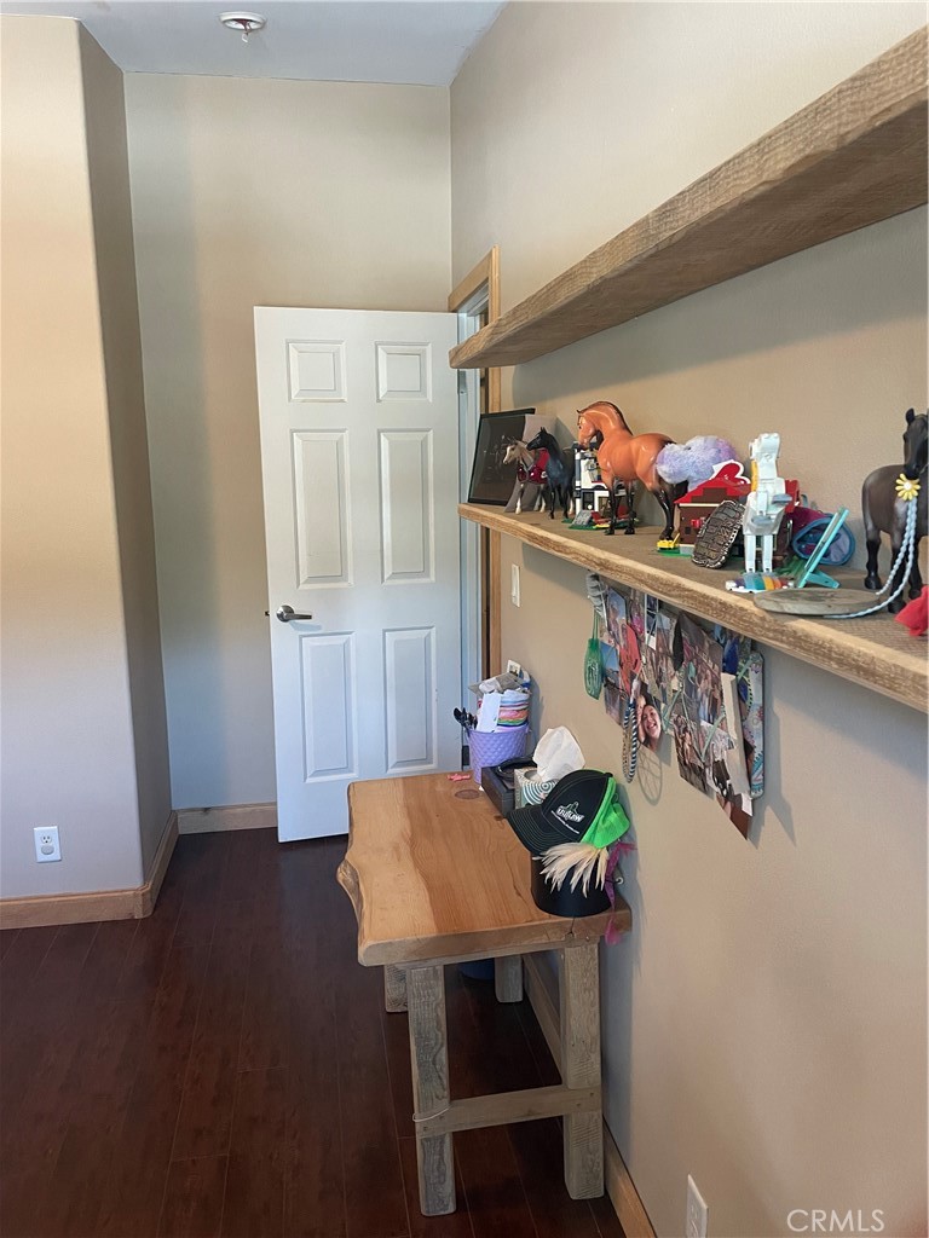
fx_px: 930
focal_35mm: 26
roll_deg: +0.7
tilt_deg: -10.6
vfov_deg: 67.3
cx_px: 464
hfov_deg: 53.1
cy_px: 619
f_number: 1.6
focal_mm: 4.2
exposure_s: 1/60
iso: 400
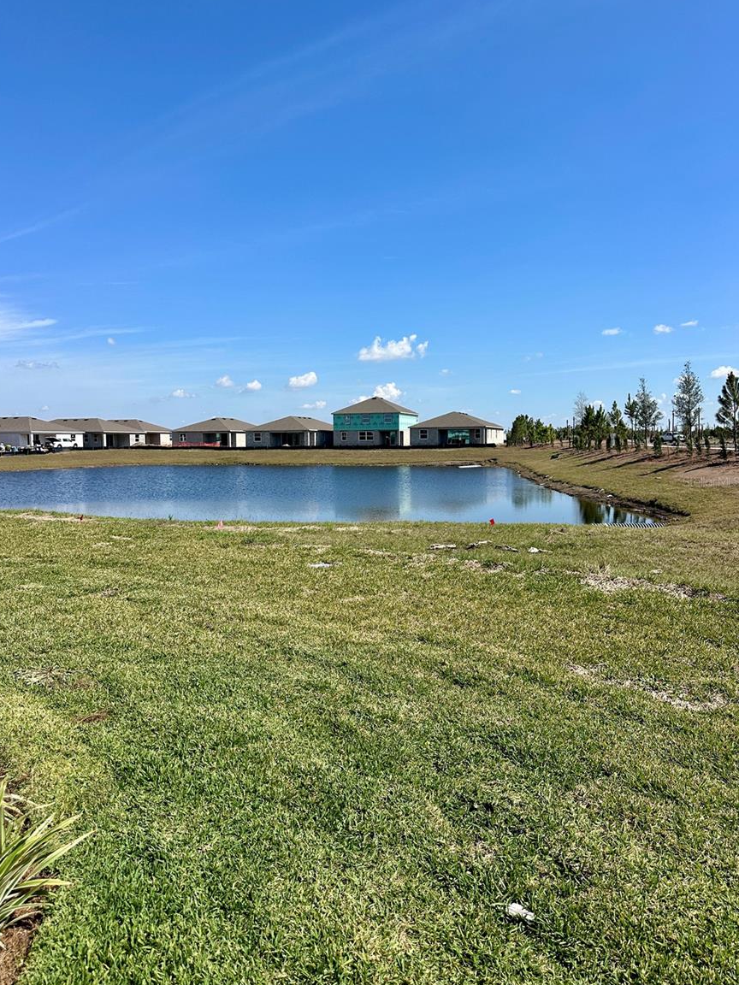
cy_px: 481
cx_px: 358
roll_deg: -0.7
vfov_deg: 69.4
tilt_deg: -5.1
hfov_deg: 54.9
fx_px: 712
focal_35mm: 25
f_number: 1.78
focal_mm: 6.86
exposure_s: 1/5848
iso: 80
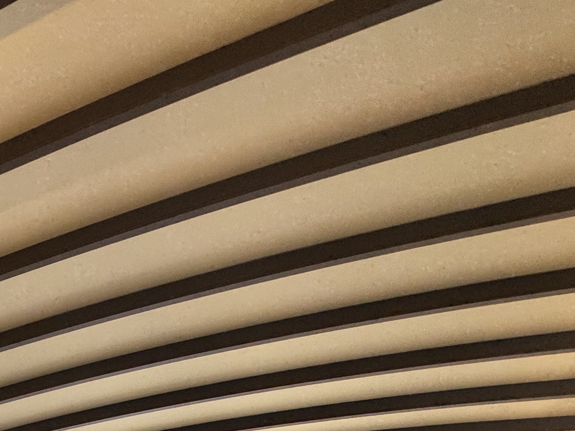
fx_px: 648
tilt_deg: +12.0
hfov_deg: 40.0
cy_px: 593
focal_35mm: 39
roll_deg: -2.0
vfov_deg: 28.4
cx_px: -39
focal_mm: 2.22
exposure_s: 1/99
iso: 80
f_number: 2.2
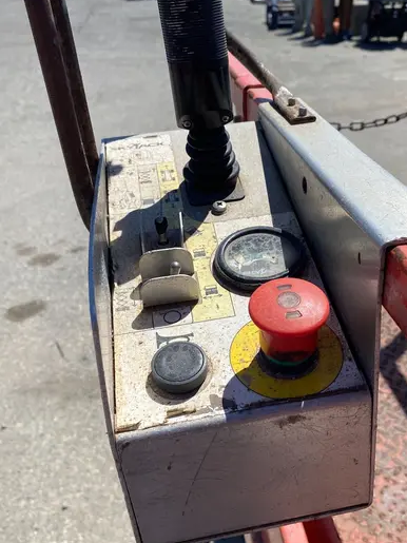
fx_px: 580
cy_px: 295
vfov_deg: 50.1
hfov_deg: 38.4
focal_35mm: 37
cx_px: 256
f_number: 1.8
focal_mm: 4.25
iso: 32
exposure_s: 1/3497
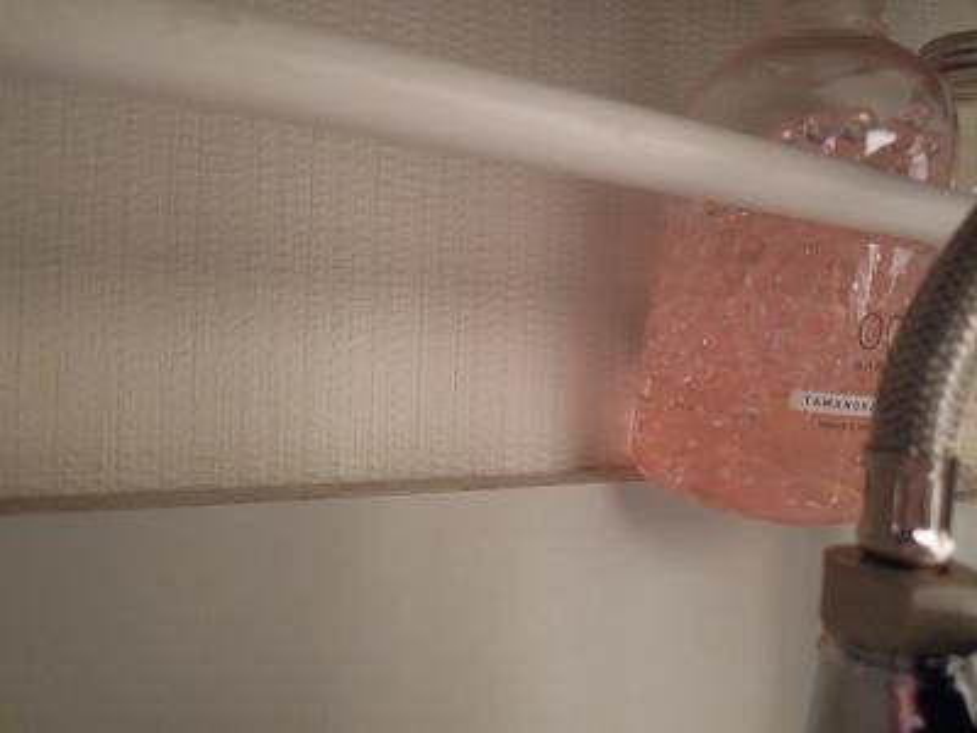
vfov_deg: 56.8
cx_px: 488
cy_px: 366
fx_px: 677
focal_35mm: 24
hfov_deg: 71.6
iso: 800
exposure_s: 1/2.5
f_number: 1.8
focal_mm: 4.3
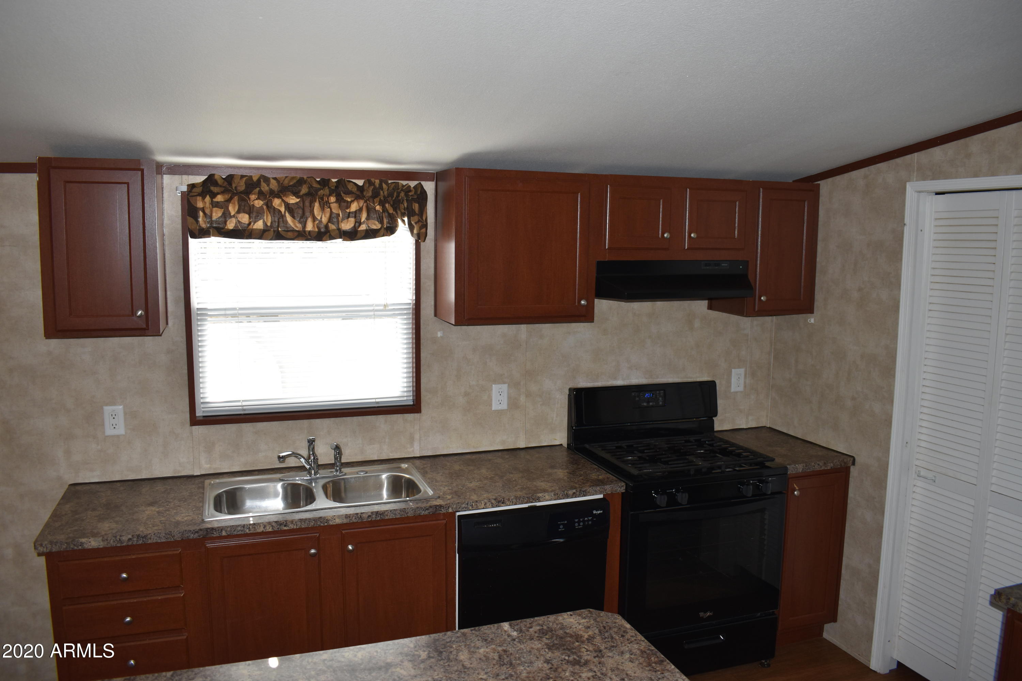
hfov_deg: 67.4
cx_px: 511
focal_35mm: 27
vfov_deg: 47.9
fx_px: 766
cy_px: 340
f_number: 5
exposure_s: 1/200
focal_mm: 18
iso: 250
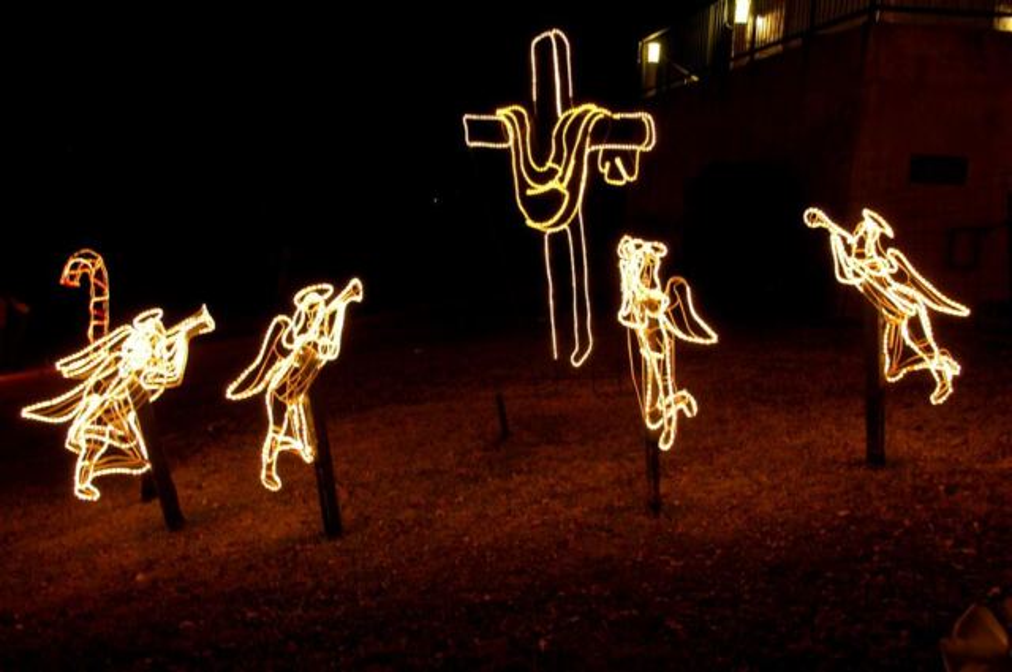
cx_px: 506
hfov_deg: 48.0
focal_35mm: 40
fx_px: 1137
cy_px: 336
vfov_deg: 32.9
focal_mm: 27
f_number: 5
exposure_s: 1/5
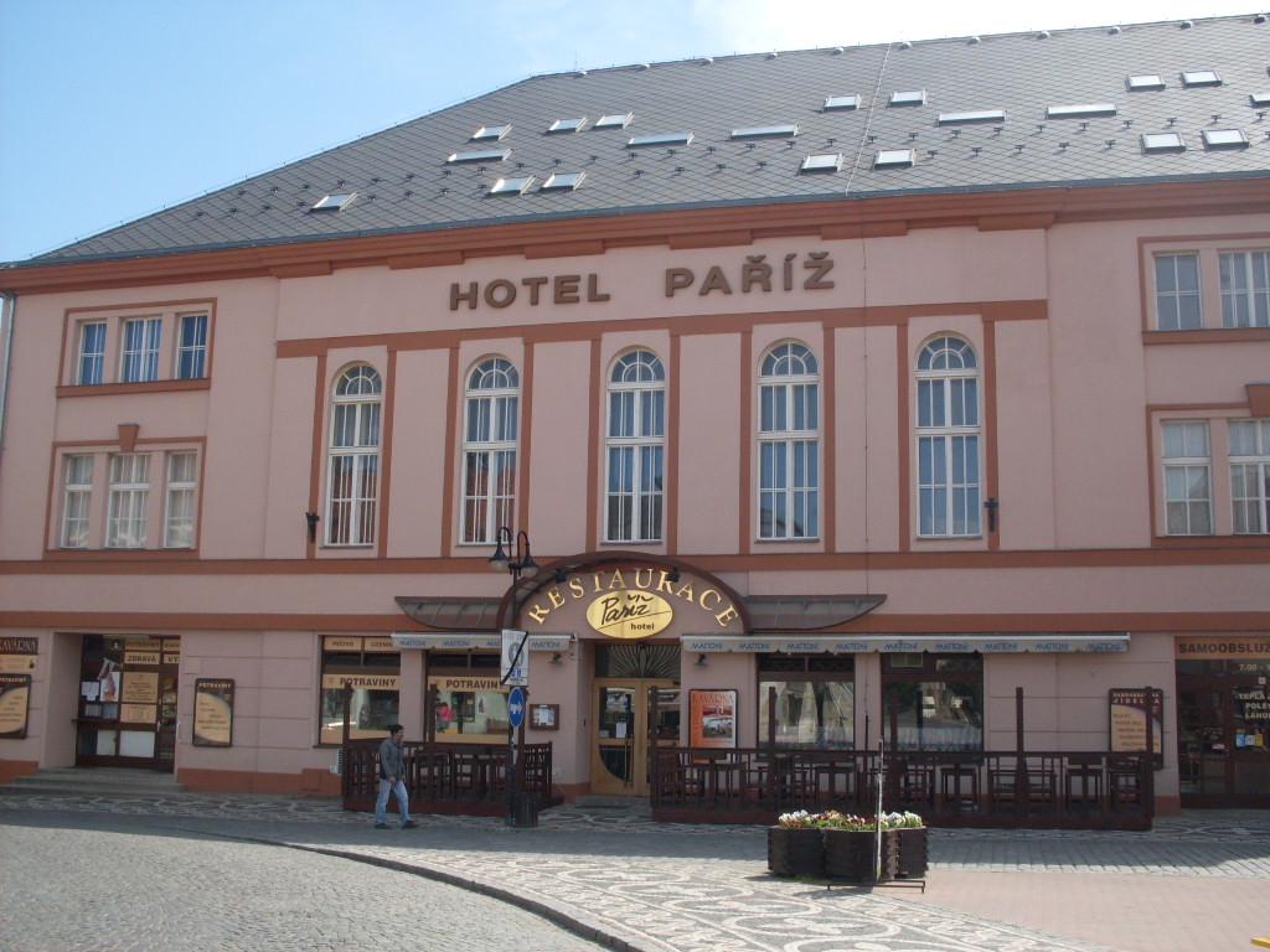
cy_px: 476
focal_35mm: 38
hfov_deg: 49.0
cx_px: 635
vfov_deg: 37.7
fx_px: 1394
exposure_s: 1/125
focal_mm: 6.3
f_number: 8.4
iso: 80
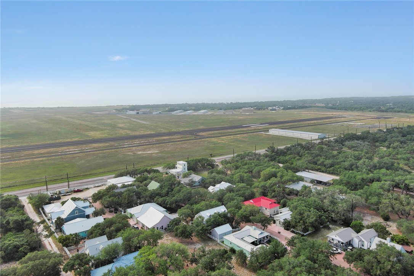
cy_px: 138
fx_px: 333
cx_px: 207
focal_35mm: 29
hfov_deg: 63.7
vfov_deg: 44.9
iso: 100
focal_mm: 10.57
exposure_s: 1/90
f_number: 2.8
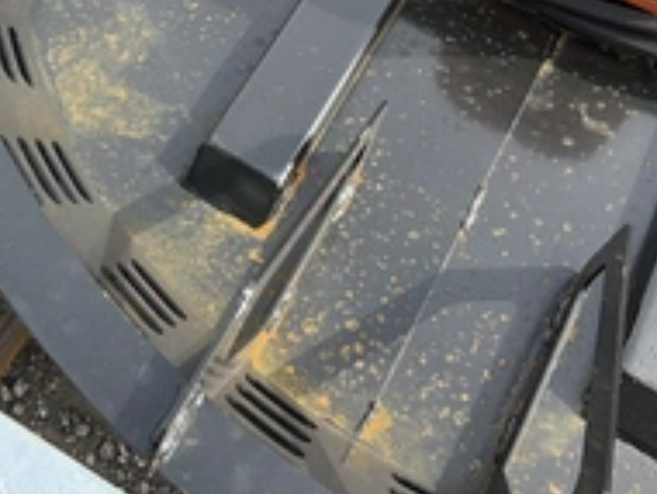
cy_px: 21
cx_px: 114
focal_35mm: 61
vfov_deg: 23.3
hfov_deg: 30.7
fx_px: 1159
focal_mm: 3
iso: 25
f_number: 1.8
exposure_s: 1/551
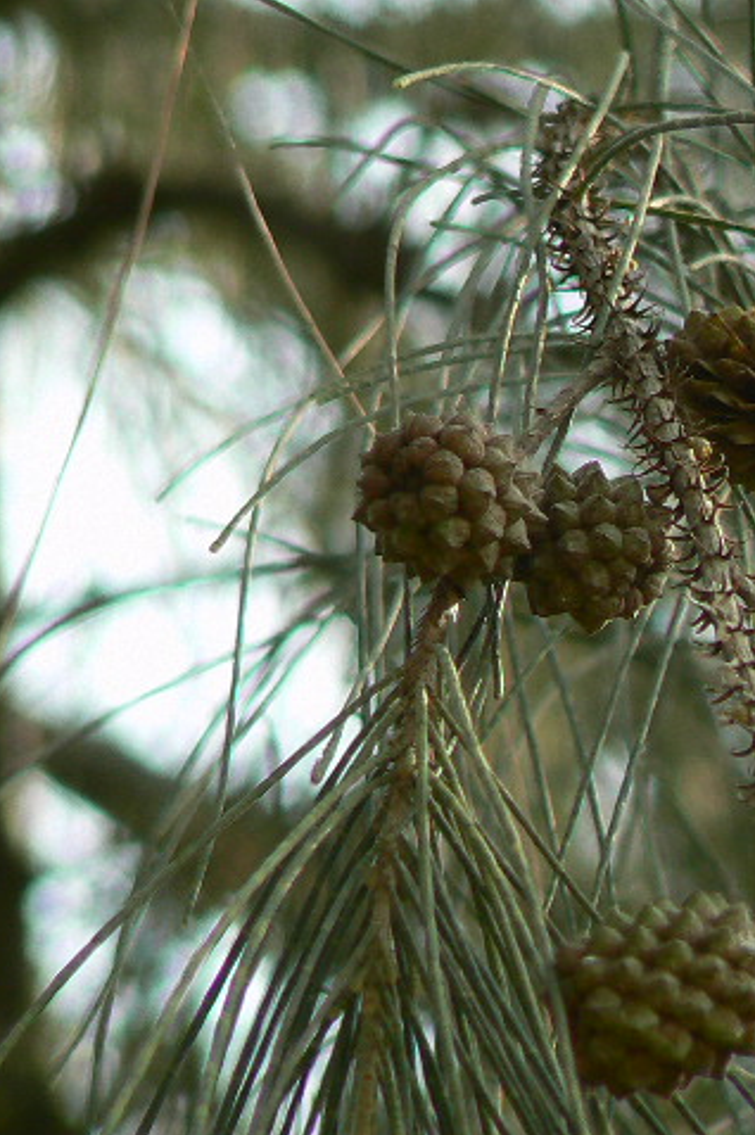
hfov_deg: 1.7
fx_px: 26083
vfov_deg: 2.5
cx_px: 691
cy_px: 568
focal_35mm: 828
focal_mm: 72
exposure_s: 1/100
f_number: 5.6
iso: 80
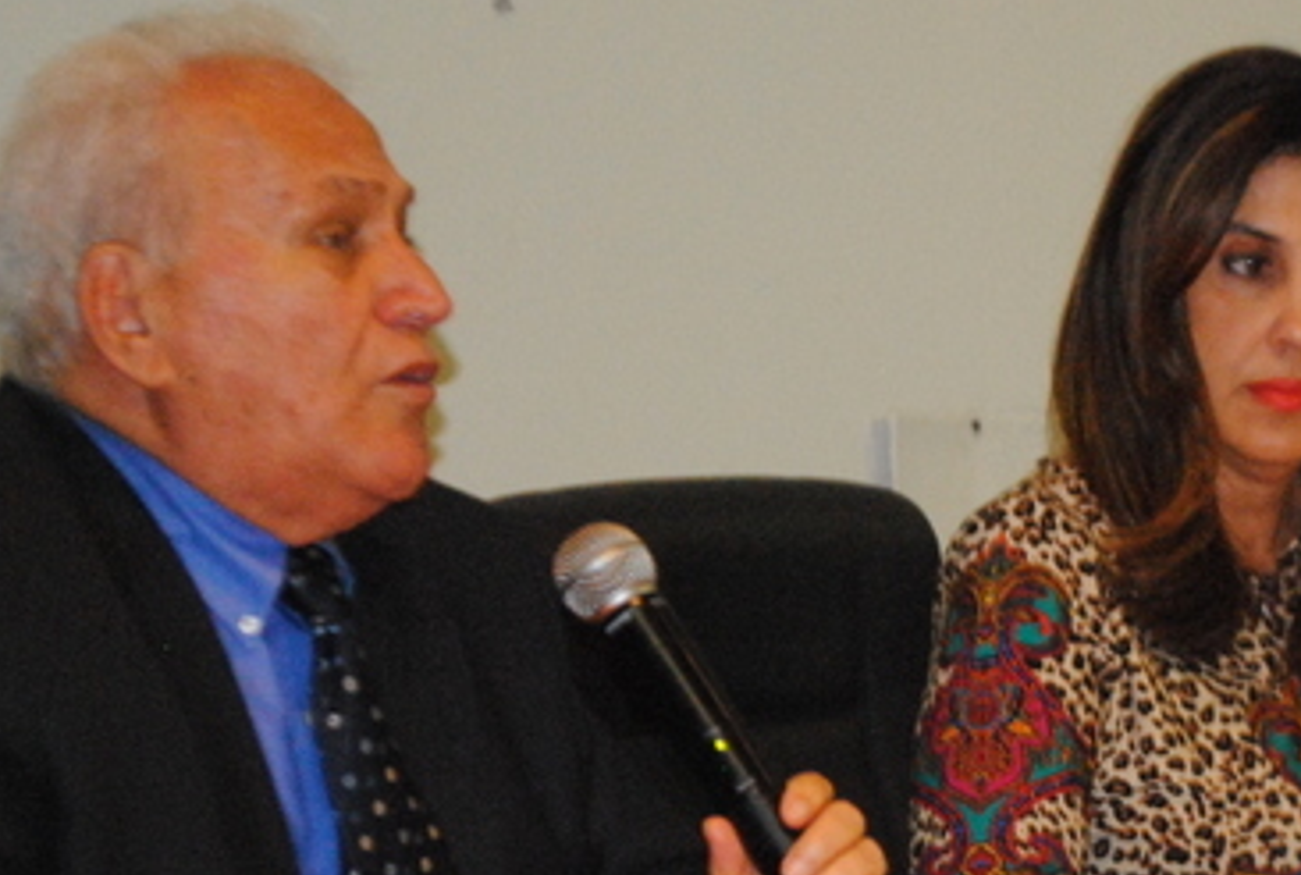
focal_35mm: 180
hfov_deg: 11.3
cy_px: 605
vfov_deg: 7.7
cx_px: 1169
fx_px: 6524
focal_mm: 55
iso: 1600
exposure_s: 1/30
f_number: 5.6
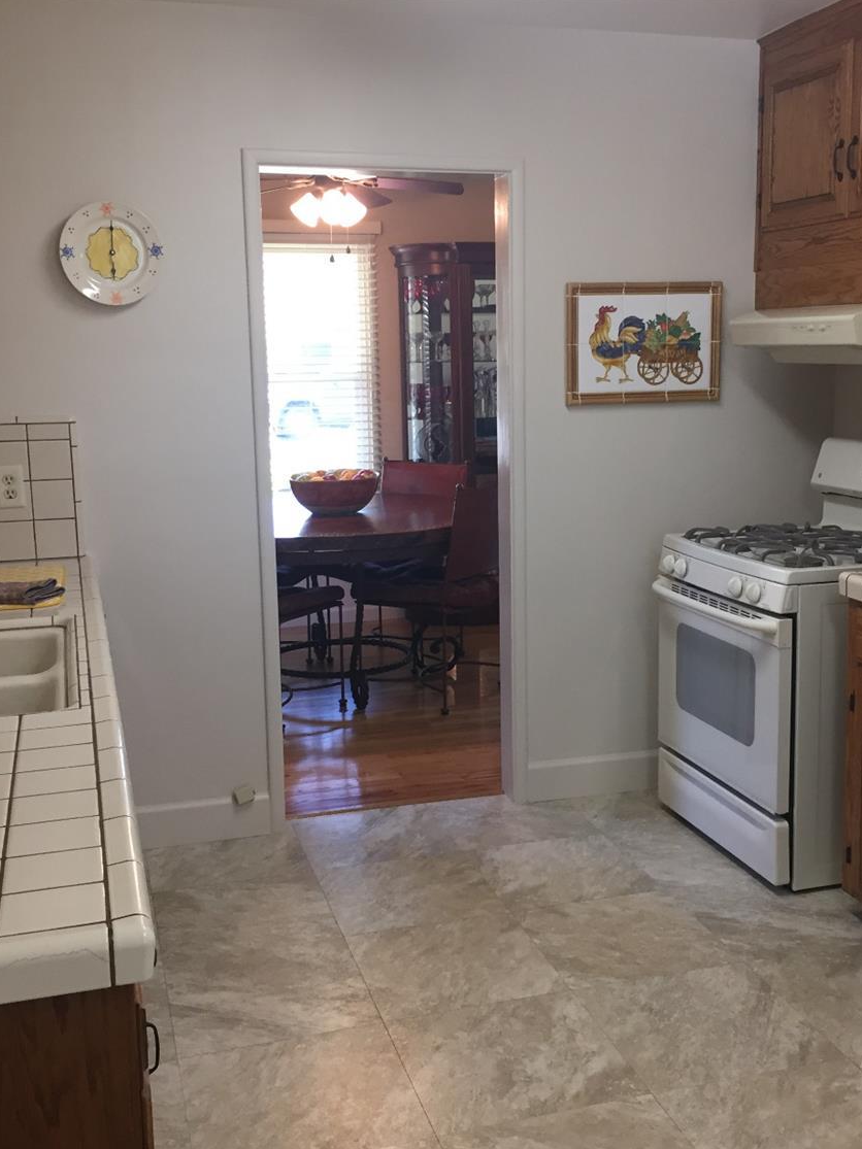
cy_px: 575
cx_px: 487
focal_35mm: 39
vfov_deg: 47.9
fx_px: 1295
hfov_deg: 36.8
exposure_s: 1/30
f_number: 2.2
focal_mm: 4.15
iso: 80
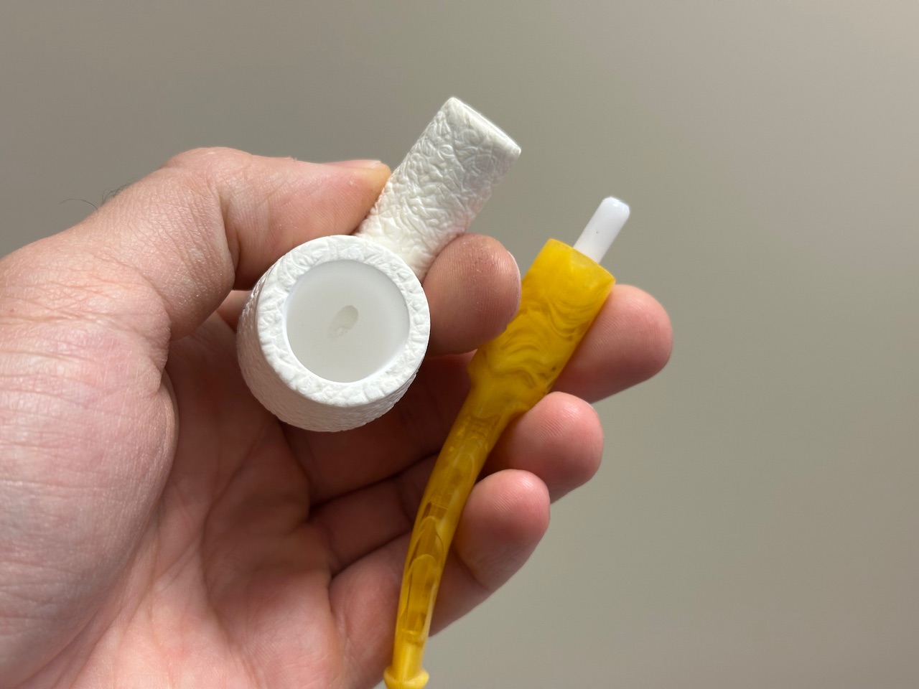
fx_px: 1274
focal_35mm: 48
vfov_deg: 30.3
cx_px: 460
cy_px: 344
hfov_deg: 39.7
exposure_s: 1/105
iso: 80
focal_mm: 6.86
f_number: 1.78
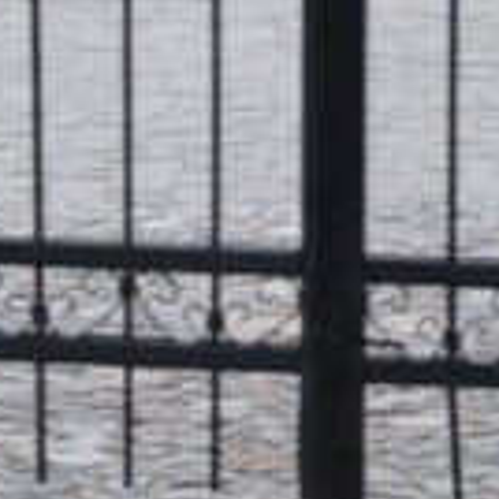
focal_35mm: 243
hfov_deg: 7.2
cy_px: -276
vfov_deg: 7.1
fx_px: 3963
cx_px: 270
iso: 360
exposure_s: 1/30
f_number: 3.5
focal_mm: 32
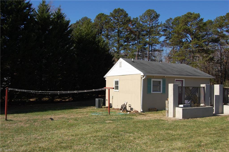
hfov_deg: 57.3
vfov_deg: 39.9
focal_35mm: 33
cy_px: 76
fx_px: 210
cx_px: 114
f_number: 8
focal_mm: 22
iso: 200
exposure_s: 1/500
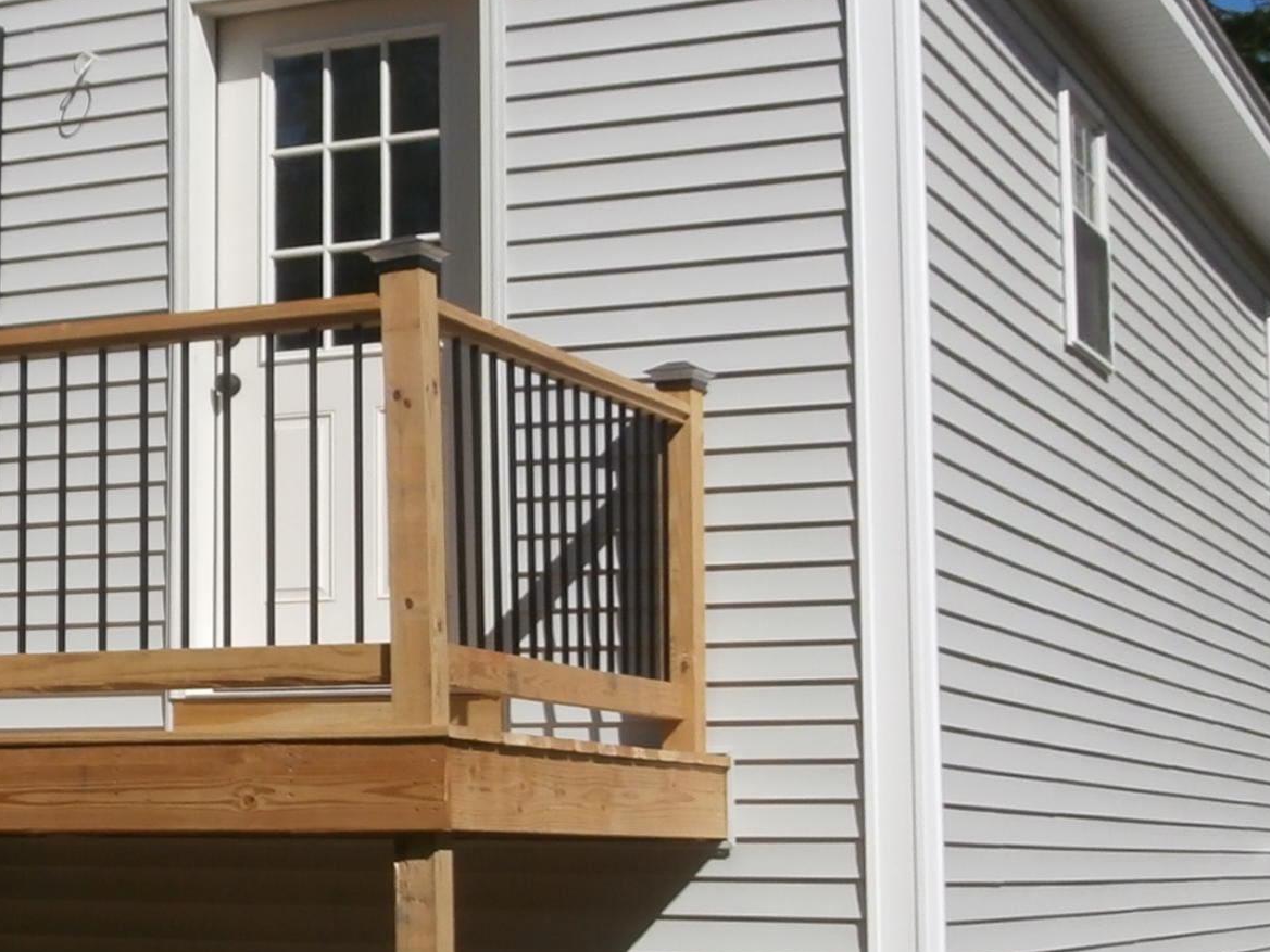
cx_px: 25
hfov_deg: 24.3
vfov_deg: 19.1
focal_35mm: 77
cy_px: 468
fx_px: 2825
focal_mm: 5.36
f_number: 3.5
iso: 100
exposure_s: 1/1600
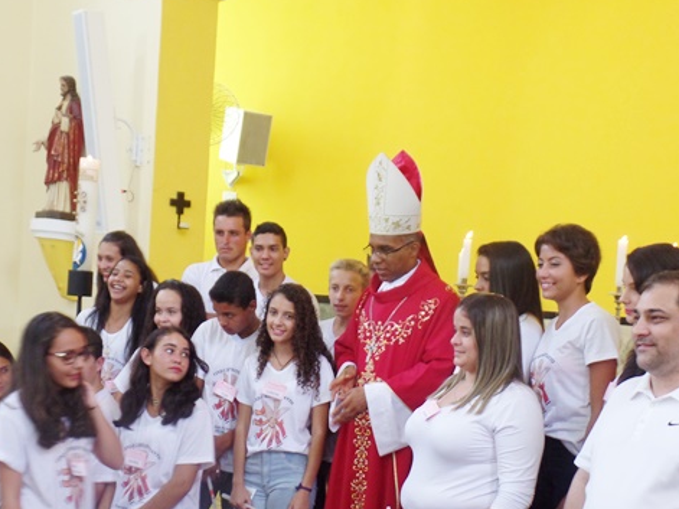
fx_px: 1020
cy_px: 335
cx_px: 375
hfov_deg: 36.8
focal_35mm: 52
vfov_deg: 27.9
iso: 320
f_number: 3
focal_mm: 6.2
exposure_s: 1/30
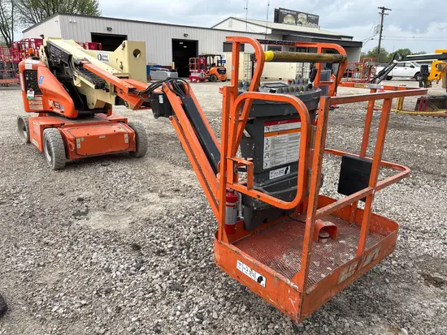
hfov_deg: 67.3
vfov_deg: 53.1
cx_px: 224
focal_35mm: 26
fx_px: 336
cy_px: 168
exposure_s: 1/1667
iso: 50
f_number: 1.6
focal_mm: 5.96
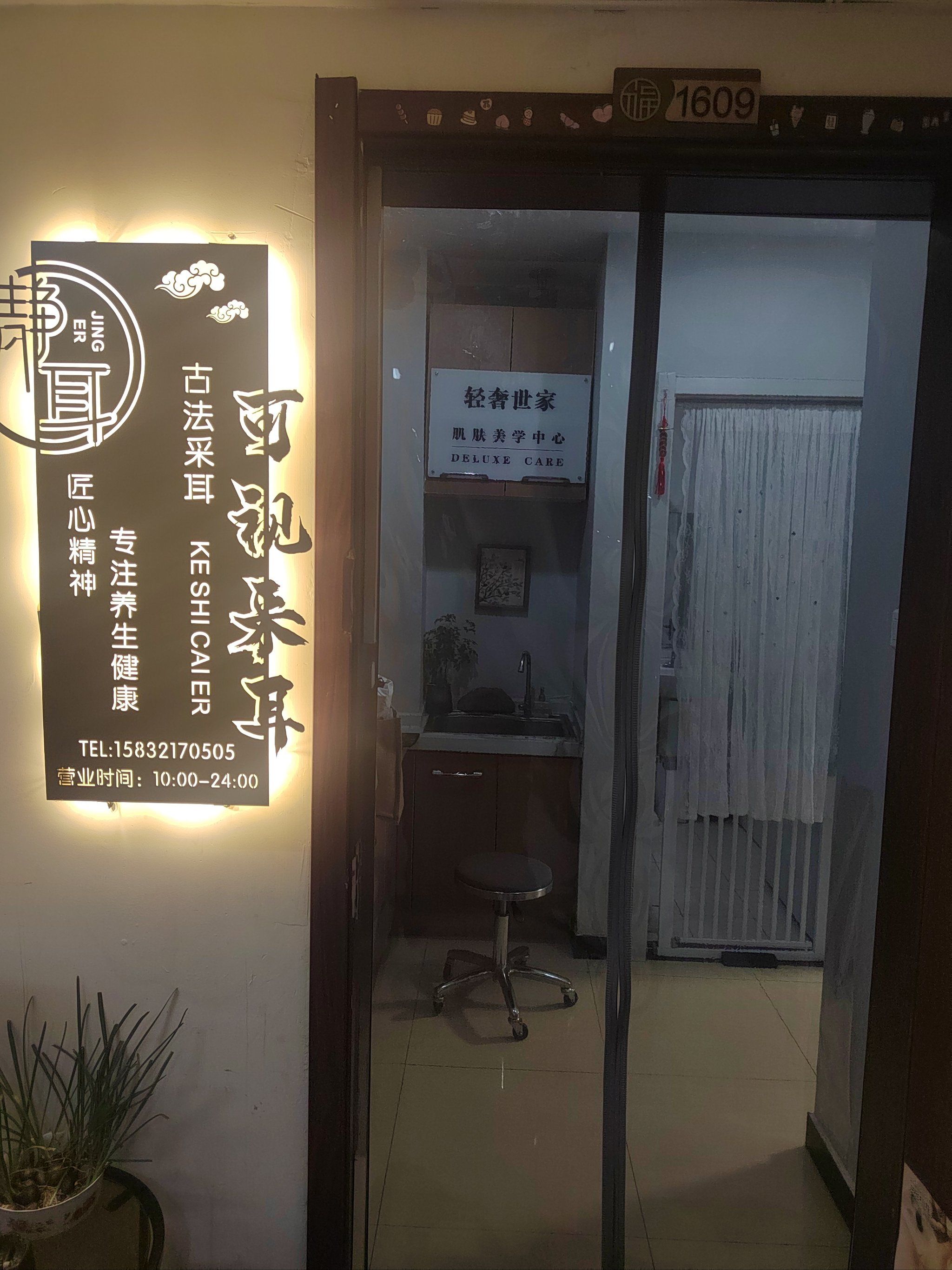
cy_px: 635
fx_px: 843
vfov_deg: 73.9
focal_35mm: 23
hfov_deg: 58.9
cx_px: 476
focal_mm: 5.52
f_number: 1.9
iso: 441
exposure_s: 1/100
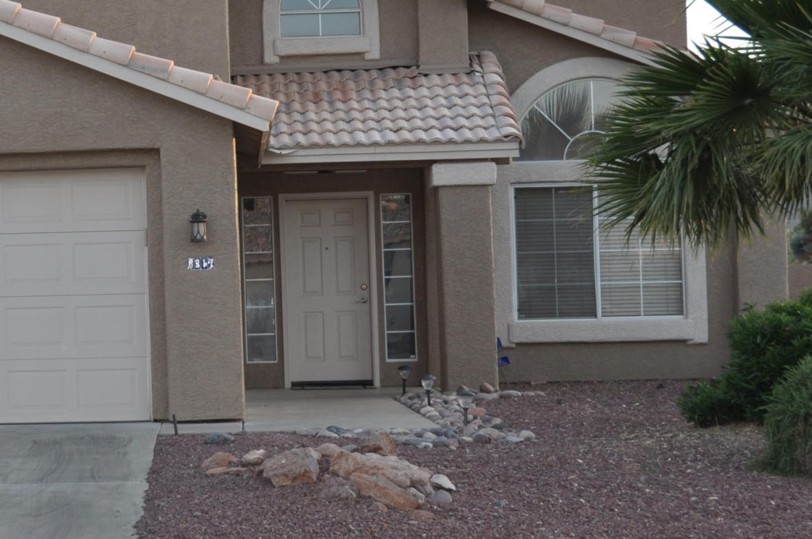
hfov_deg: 20.1
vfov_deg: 13.8
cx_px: 19
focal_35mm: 99
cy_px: 205
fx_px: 2230
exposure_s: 1/200
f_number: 4.5
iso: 200
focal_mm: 26
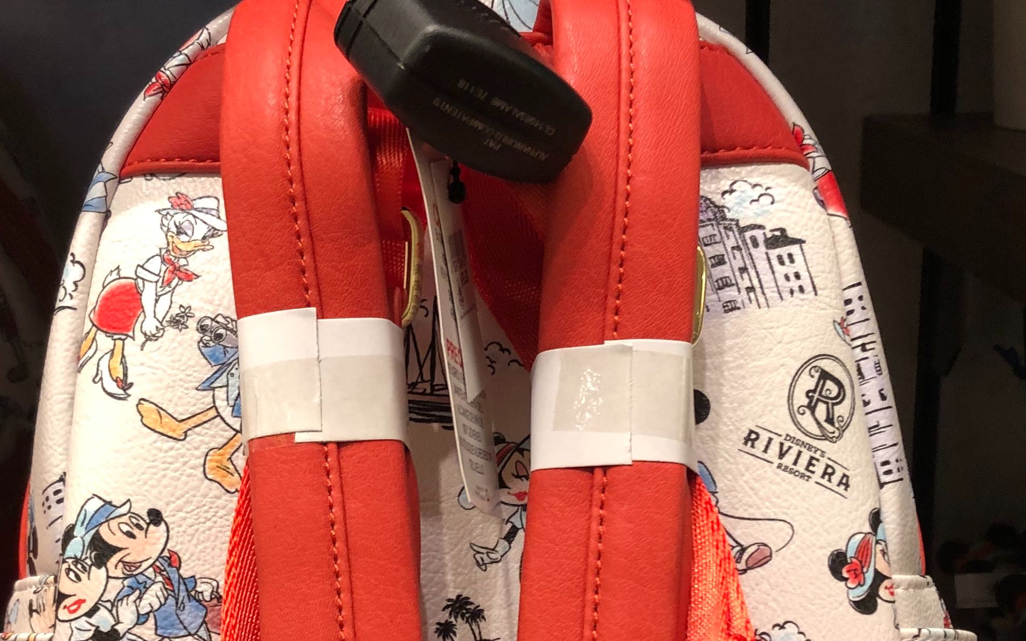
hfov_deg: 33.4
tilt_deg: -17.5
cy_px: 500
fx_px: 1706
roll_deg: +1.3
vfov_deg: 21.1
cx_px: 422
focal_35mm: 61
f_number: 1.8
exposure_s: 1/15
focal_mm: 3.99
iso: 40
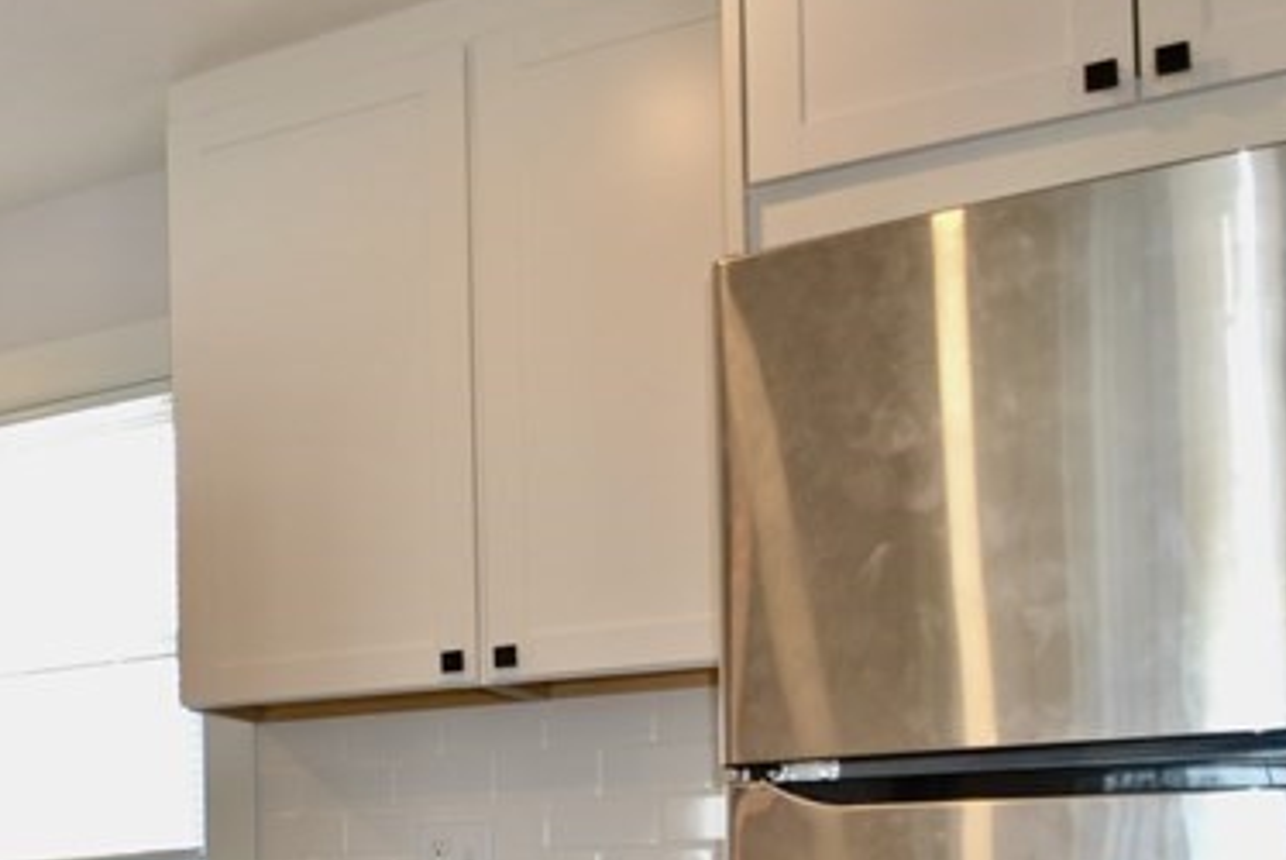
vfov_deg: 24.0
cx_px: -285
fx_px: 1908
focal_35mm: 53
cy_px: 906
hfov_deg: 31.0
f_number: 4
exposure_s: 1/60
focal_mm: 13
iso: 400
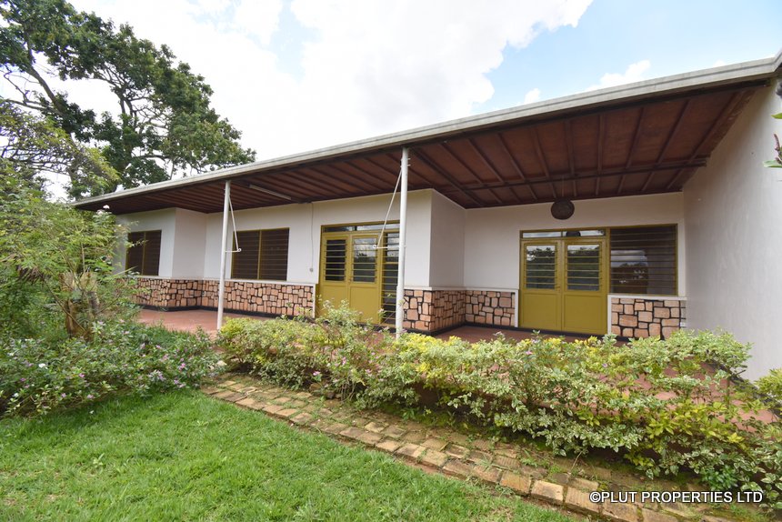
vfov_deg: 77.4
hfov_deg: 100.4
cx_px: 391
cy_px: 261
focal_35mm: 15
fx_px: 326
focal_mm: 10
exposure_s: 1/80
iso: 100
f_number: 8
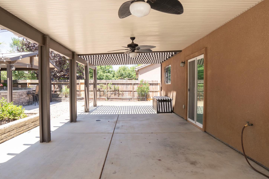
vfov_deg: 51.3
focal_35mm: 25
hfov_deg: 71.5
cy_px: 93
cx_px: 133
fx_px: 187
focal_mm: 16
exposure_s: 1/200
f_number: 4.5
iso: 100
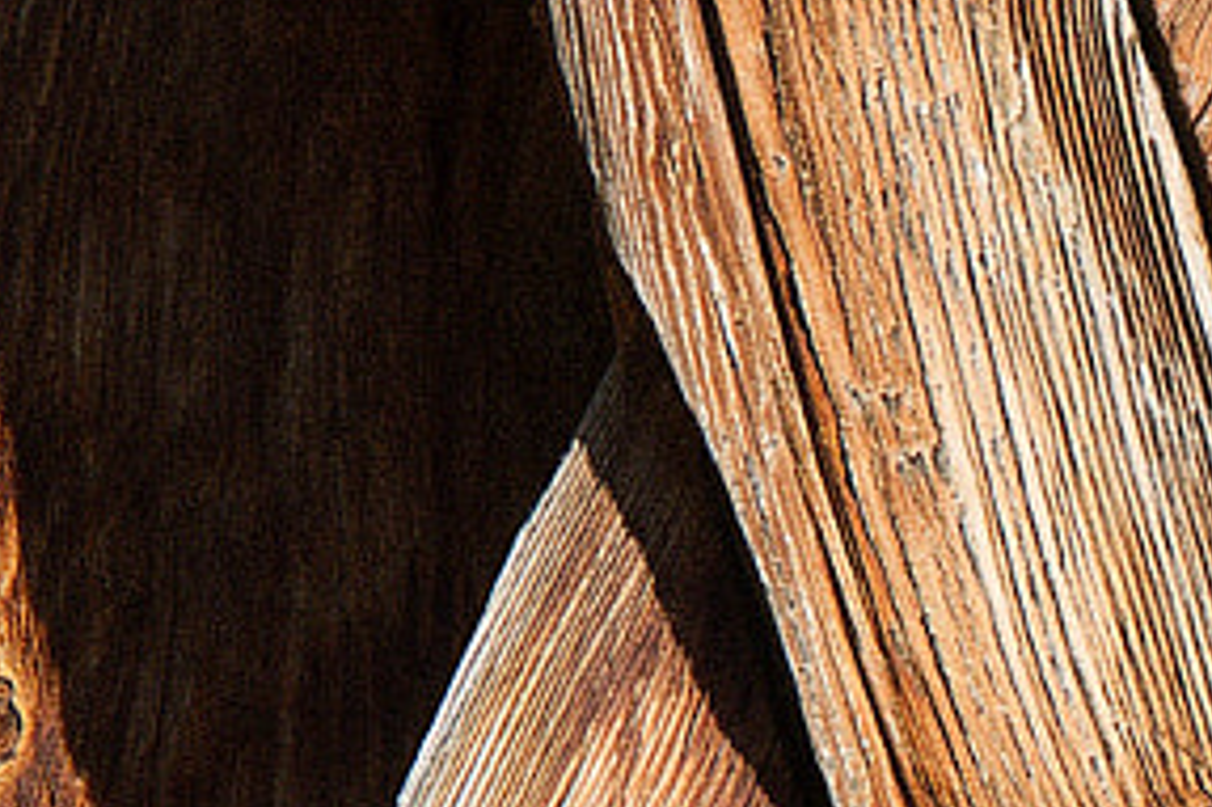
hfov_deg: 4.6
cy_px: 1956
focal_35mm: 441
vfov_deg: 3.1
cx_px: 2644
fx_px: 14838
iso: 100
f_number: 9
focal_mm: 53
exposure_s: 1/160
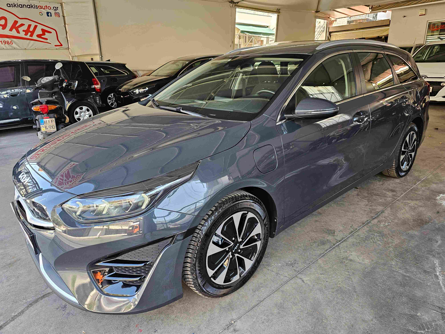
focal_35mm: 23
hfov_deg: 73.9
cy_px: 167
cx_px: 222
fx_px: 296
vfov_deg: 58.9
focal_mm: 6.3
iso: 32
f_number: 1.7
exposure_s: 1/51.3
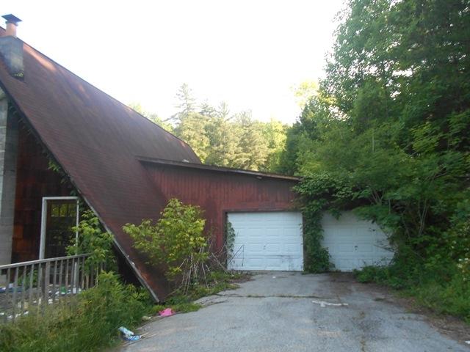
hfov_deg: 67.3
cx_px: 235
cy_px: 176
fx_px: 353
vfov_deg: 53.1
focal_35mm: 26
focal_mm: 4.6
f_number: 3.2
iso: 200
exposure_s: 1/250
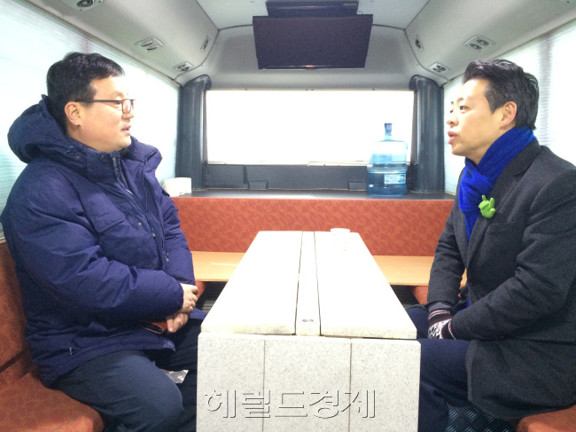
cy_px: 216
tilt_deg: -7.7
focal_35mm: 29
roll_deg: +0.5
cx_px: 288
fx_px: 482
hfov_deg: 61.7
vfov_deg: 48.2
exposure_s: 1/17
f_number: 2.2
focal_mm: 4.15
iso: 320
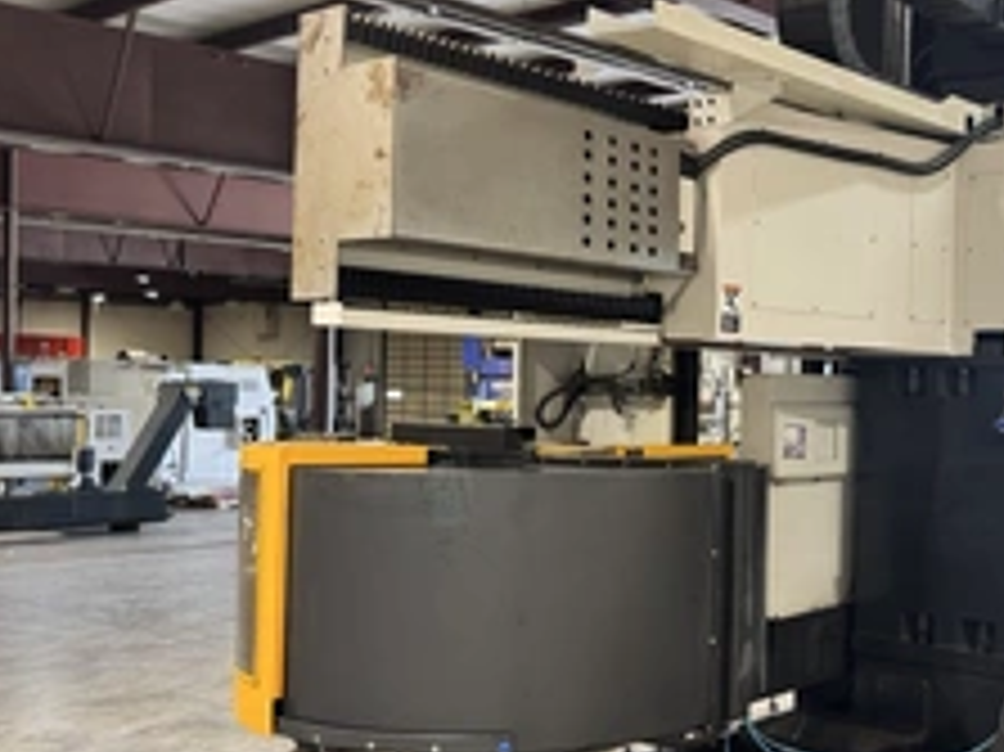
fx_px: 1246
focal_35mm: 43
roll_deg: -1.2
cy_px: 383
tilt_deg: -0.3
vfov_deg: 33.6
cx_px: 824
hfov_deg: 41.7
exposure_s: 1/60
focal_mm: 6.76
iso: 200
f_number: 1.78
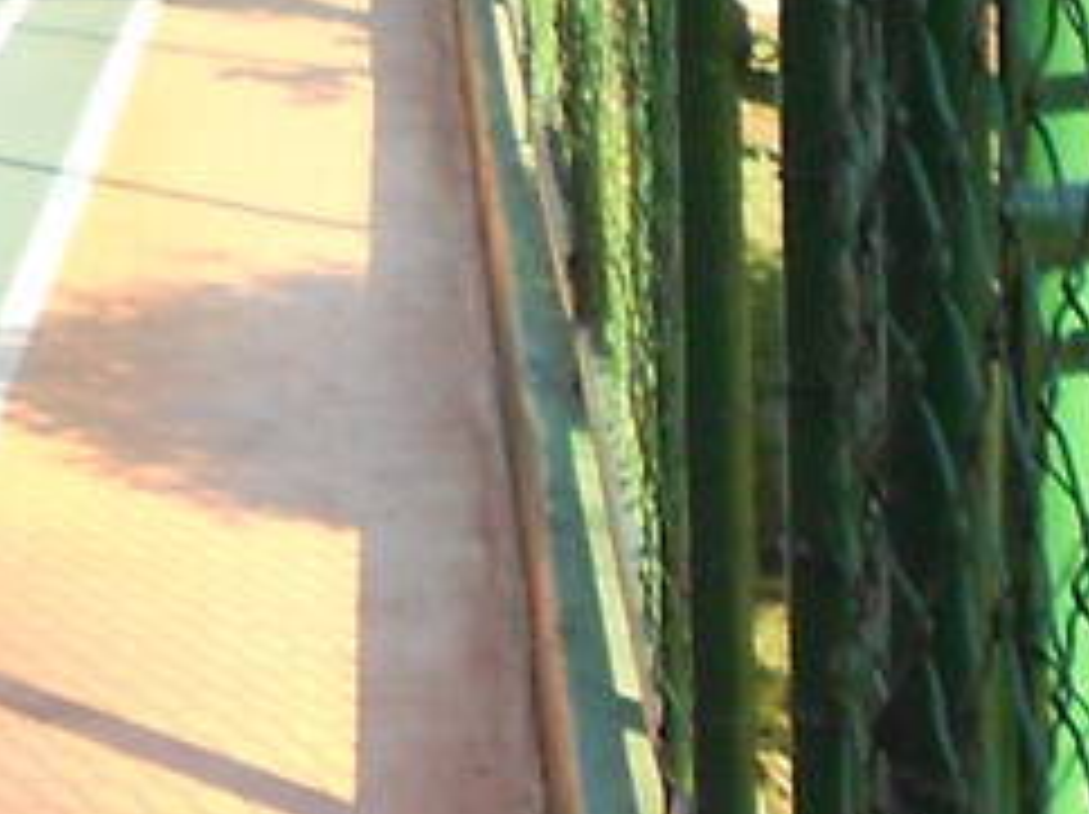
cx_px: -1305
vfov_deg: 9.5
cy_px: -103
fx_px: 4871
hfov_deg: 11.2
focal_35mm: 155
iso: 80
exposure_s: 1/200
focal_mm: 4.6
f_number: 3.2
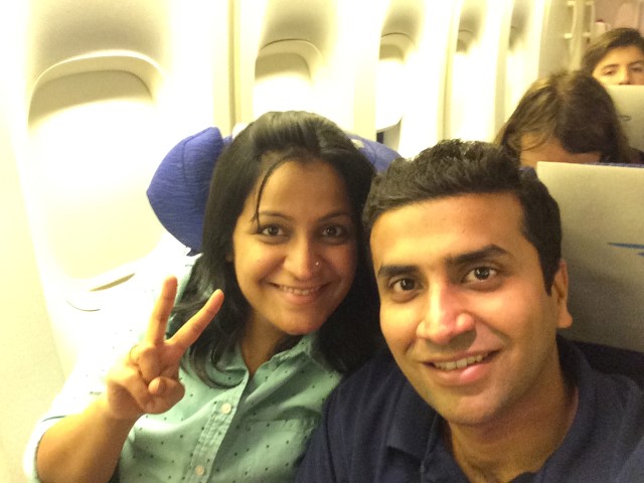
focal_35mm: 33
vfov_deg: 42.9
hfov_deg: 55.4
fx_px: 614
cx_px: 322
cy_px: 242
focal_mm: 2.15
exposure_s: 1/15
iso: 500
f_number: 2.4
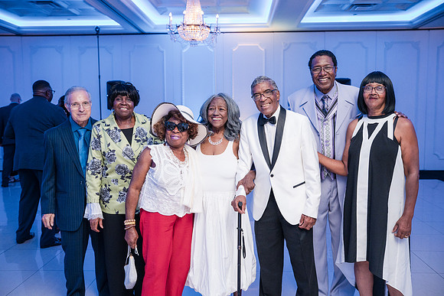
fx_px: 432
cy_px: 148
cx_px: 222
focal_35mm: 35
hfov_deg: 54.4
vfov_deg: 37.9
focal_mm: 35
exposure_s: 1/250
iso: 4000
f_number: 4
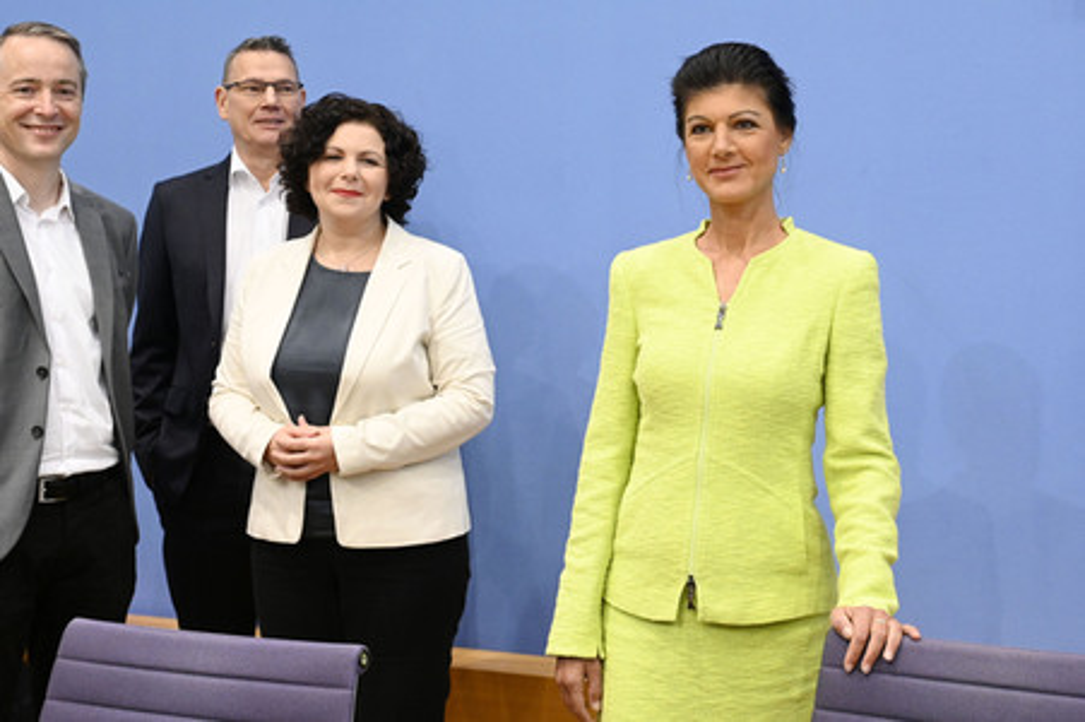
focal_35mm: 39
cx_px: 542
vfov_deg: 34.2
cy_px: 361
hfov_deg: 49.6
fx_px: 1175
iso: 5000
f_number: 5.6
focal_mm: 39
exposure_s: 1/400
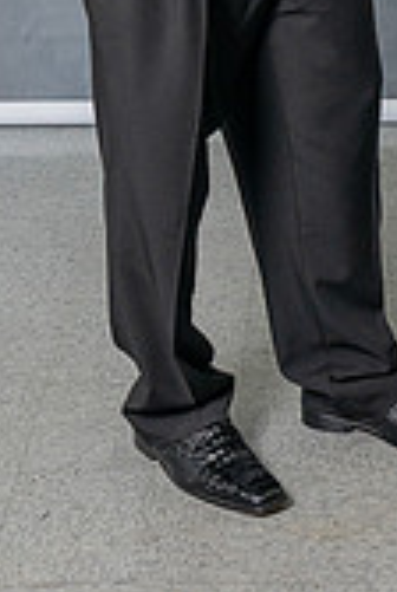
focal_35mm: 130
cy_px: -284
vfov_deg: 14.7
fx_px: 2141
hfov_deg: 10.6
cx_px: 300
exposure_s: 1/200
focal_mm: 29
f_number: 4
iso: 200
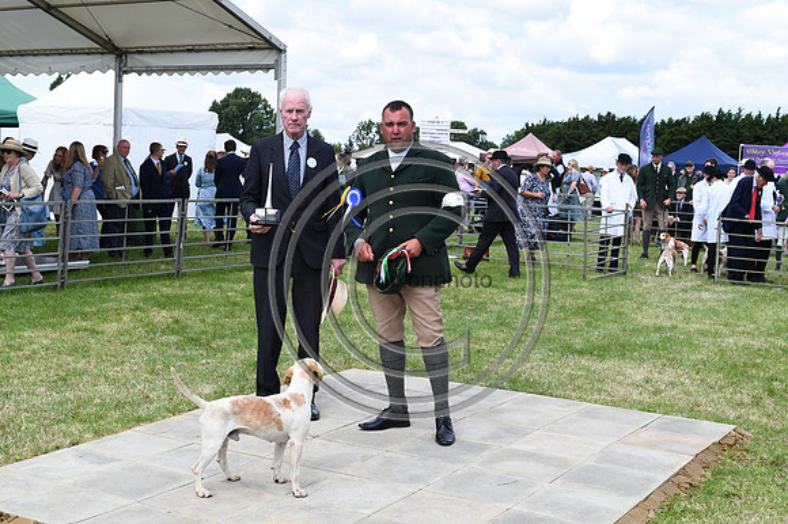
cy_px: 262
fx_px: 1094
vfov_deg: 27.0
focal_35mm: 50
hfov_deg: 39.6
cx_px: 394
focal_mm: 50
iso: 800
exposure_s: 1/1250
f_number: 9
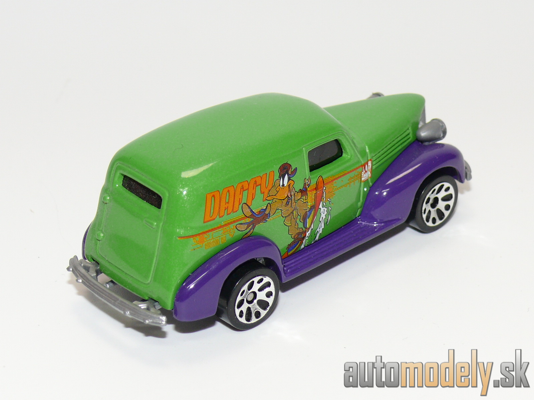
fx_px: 1589
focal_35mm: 103
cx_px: 267
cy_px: 200
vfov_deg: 14.4
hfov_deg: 19.1
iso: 100
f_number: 4
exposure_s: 1/30
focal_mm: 13.5
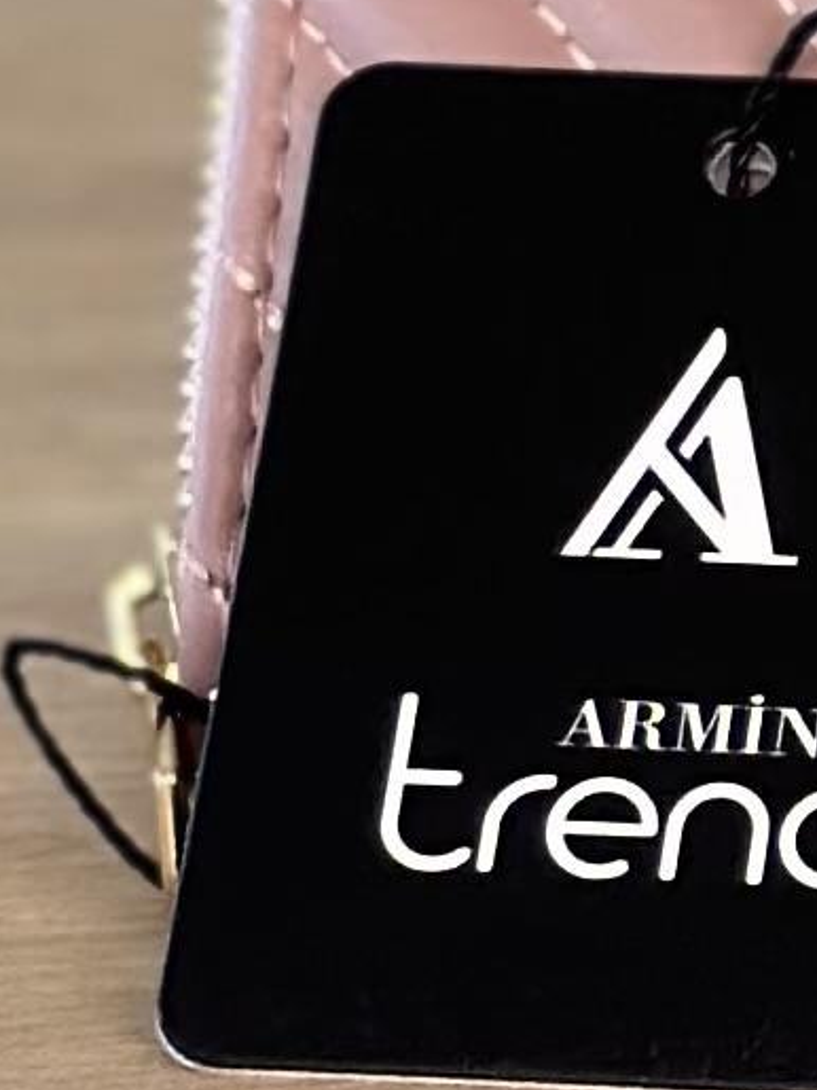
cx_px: 1659
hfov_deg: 3.9
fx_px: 11837
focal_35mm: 376
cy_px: -1369
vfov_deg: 5.1
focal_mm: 6.86
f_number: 1.78
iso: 80
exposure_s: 1/282
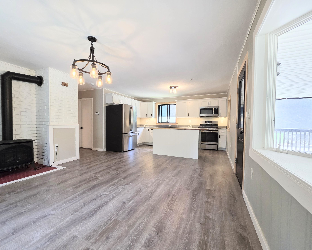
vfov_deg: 88.0
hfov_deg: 100.7
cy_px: 128
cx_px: 152
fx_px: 129
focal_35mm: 14
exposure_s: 1/120
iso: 160
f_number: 1.9
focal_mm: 2.2
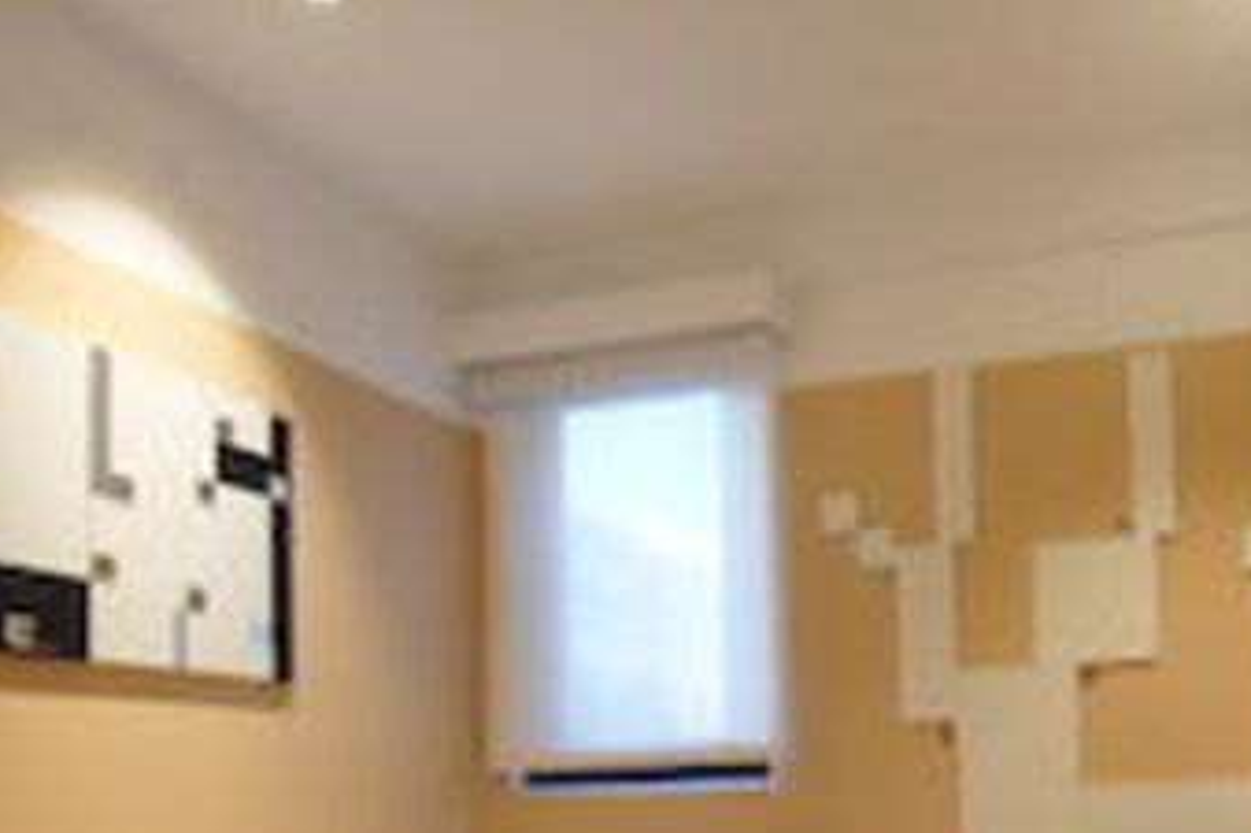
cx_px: 914
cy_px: 766
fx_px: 1111
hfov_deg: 56.3
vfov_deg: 38.0
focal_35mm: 32
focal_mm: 10
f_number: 11
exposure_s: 1/4
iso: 400
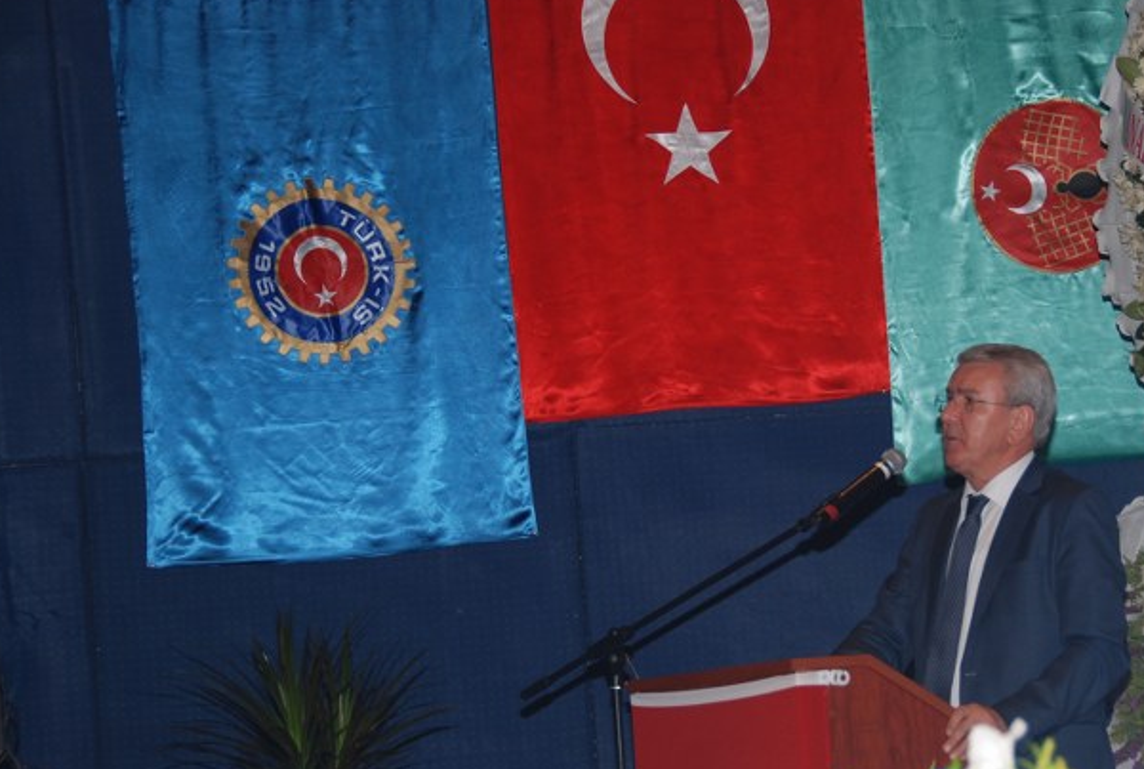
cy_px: 468
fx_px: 3949
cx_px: 734
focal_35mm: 124
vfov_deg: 11.1
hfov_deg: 16.5
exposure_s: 1/60
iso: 200
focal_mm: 62
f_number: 5
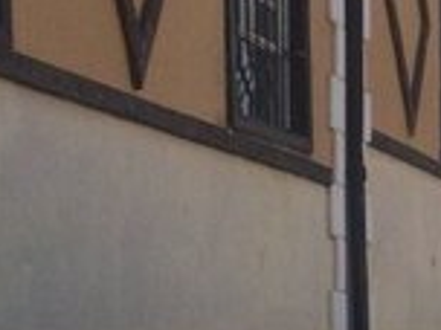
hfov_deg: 13.9
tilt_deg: +2.3
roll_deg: +1.5
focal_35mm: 126
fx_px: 1605
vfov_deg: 11.6
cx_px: 804
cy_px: 334
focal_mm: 4.15
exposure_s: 1/2283
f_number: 2.2
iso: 32
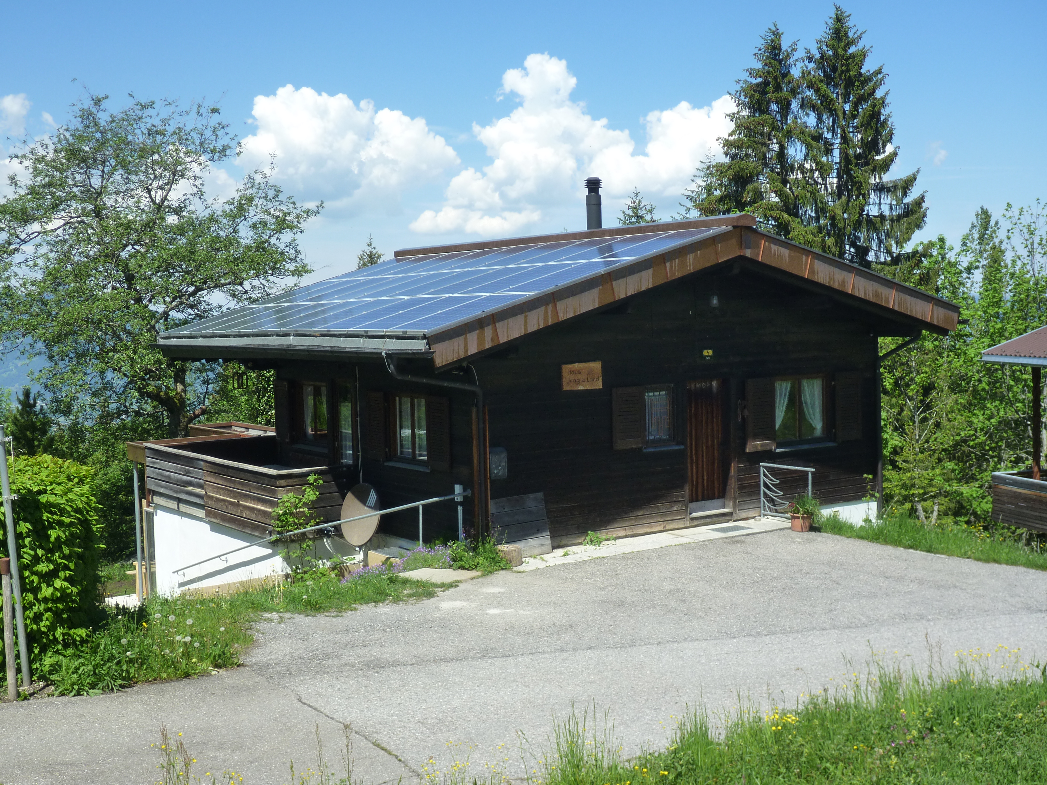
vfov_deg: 32.9
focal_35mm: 44
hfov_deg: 42.9
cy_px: 392
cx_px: 524
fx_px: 1331
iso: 125
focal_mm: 7.8
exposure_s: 1/400
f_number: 4.3
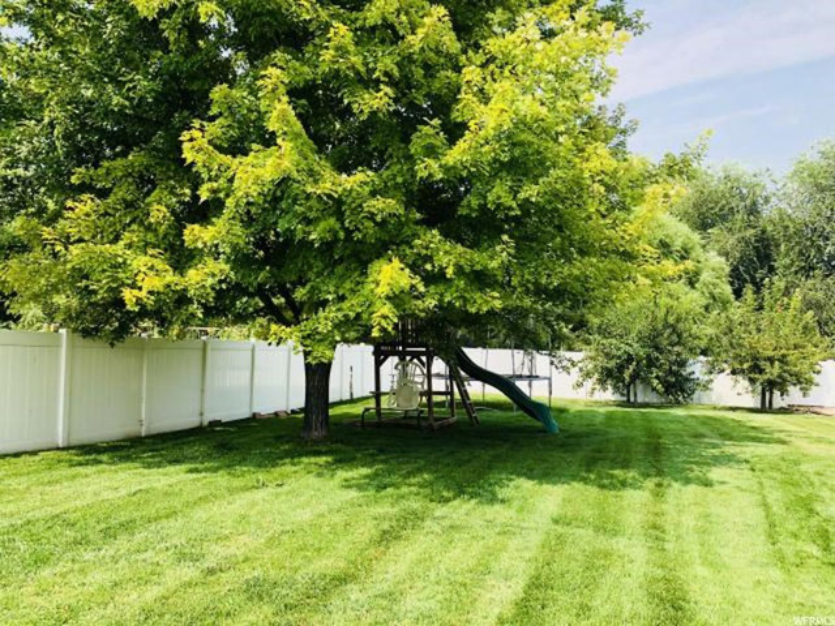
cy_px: 313
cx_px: 418
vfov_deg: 49.7
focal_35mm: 28
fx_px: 675
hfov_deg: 63.4
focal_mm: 3.99
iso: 20
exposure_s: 1/852
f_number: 1.8
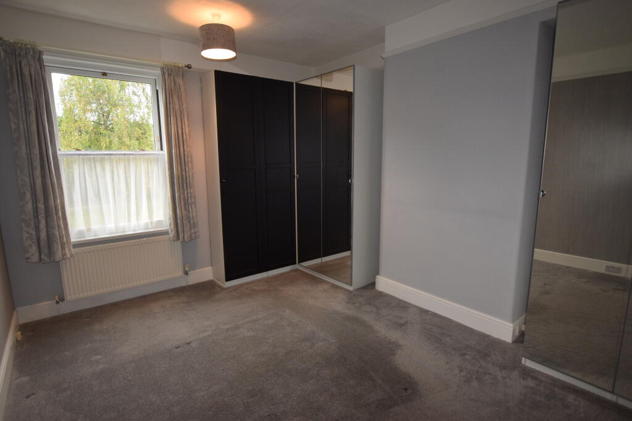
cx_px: 316
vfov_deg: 63.2
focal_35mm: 20
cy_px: 210
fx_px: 342
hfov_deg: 85.4
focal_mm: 13
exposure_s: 1/100
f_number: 5
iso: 800
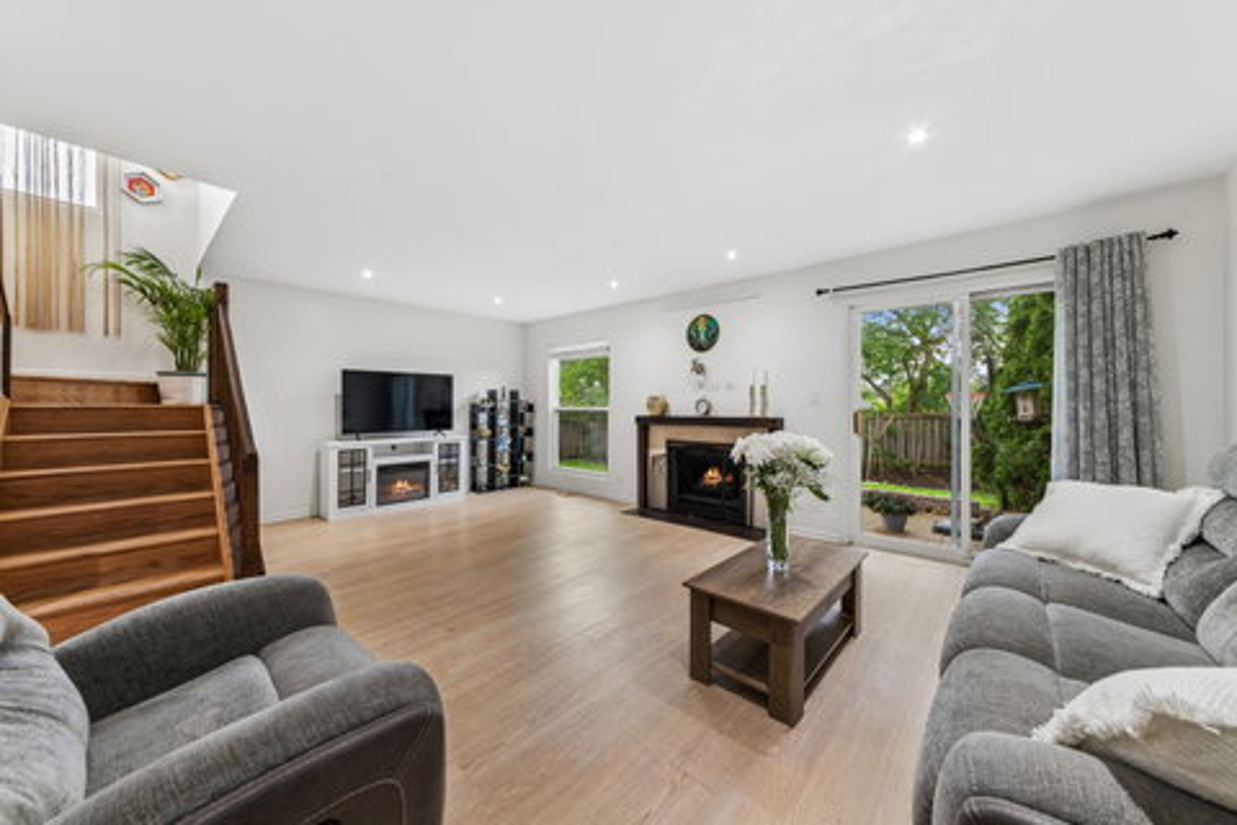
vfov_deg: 90.0
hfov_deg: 112.6
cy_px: 412
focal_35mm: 12
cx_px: 618
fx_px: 412
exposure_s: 1/4
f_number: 10
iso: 160
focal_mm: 12
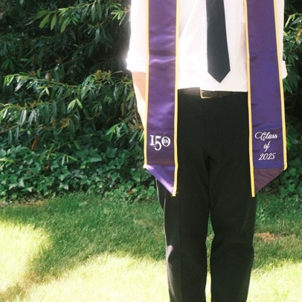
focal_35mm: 66
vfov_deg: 24.4
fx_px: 651
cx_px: 208
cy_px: -27
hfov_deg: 25.9
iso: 500
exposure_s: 1/125
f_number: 5.6
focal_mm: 23.3
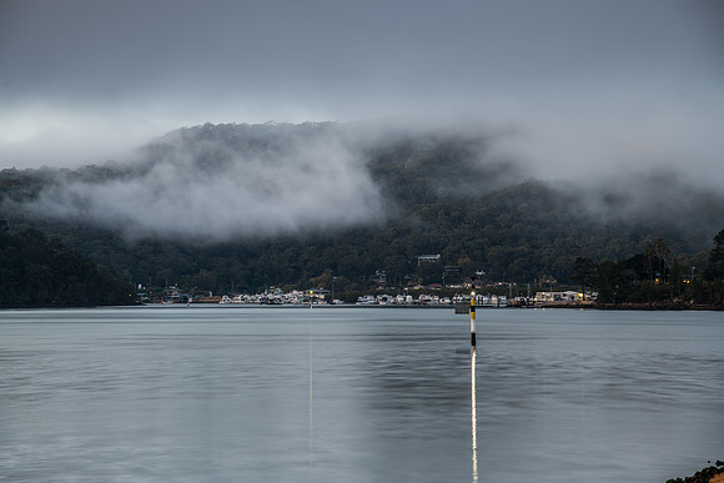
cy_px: 242
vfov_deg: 12.9
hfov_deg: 19.2
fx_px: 2136
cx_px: 362
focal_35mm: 106
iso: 160
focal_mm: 105
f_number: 8
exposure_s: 4
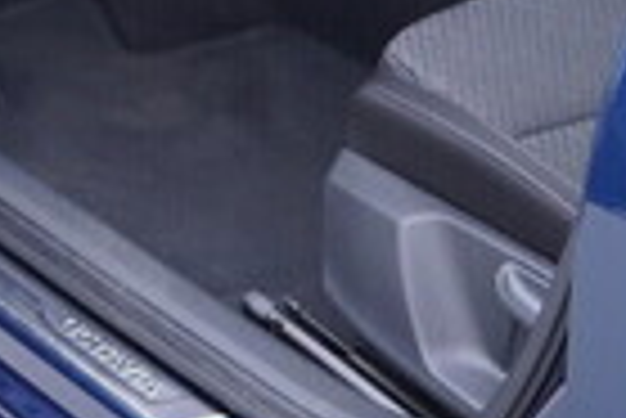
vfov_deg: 9.2
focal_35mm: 142
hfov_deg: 13.8
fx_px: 2472
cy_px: -348
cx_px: -221
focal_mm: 24
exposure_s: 1/40
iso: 160
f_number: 2.8
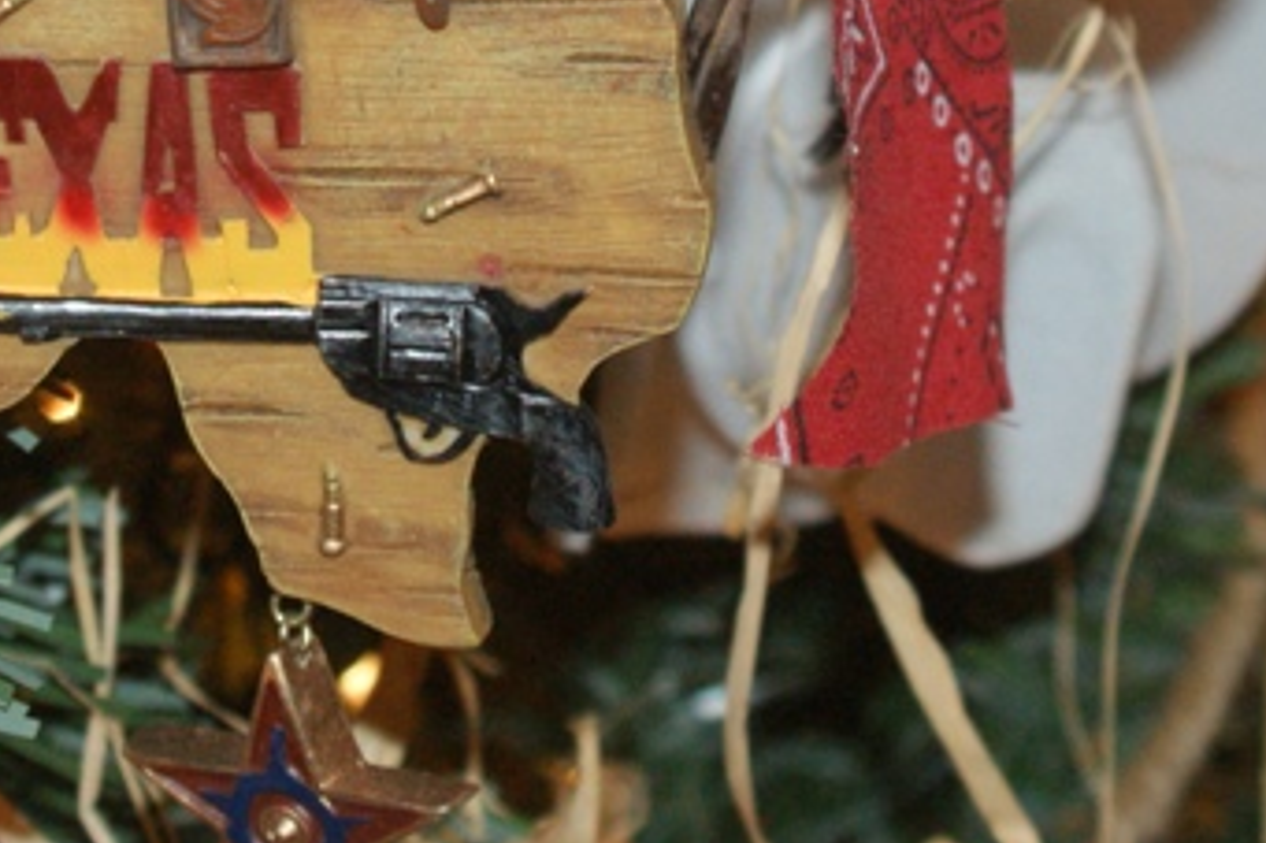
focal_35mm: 158
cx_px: 323
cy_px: -110
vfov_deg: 8.6
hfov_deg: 13.0
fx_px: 5536
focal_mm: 35
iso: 400
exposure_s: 1/60
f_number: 5.6
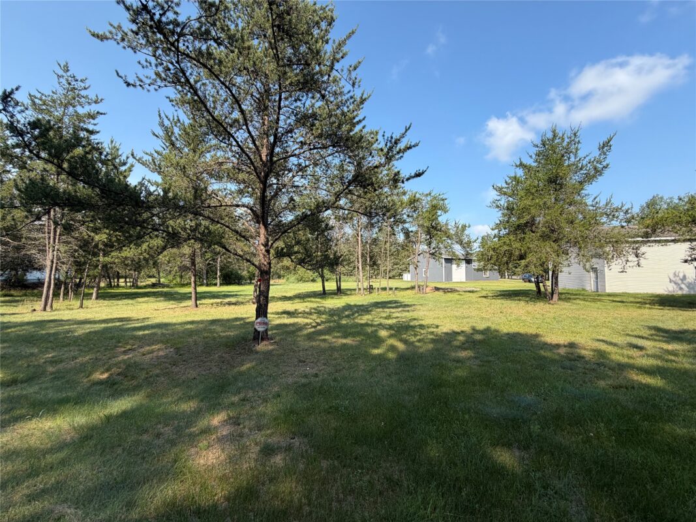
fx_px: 281
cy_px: 261
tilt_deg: +3.7
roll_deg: +0.7
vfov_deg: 85.7
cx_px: 348
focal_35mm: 14
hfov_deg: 102.1
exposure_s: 1/638
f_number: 2.2
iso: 40
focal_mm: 2.22
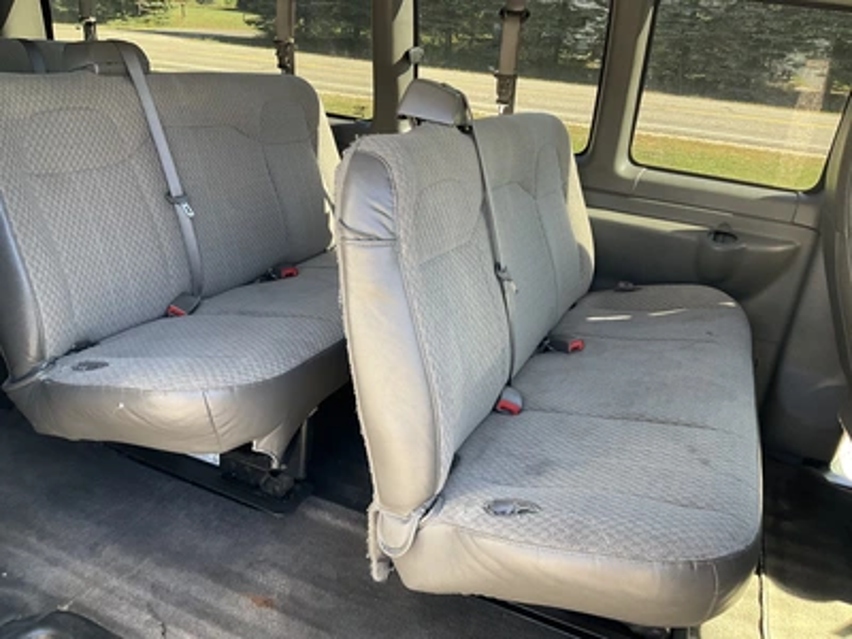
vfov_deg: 48.2
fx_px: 714
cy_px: 320
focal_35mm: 29
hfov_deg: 61.7
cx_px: 426
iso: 40
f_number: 1.8
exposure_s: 1/122
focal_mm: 3
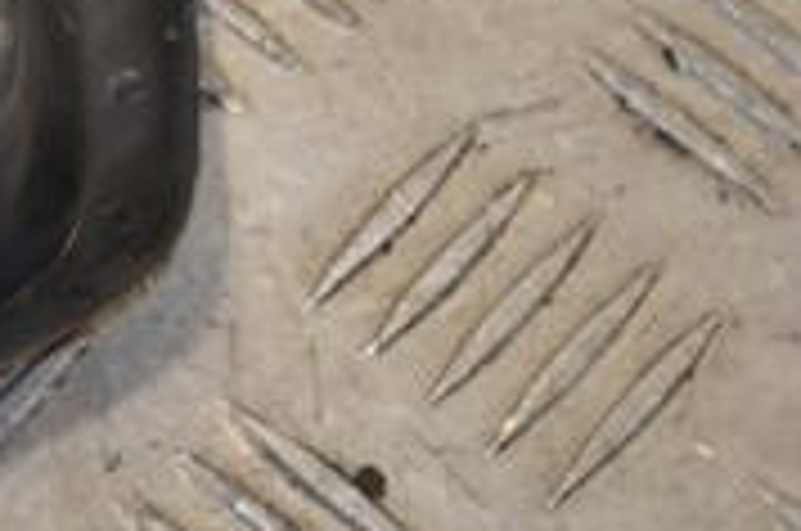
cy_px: 40
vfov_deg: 4.9
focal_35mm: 279
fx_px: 6190
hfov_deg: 7.2
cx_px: -508
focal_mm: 55
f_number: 5.6
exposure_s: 1/100
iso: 400
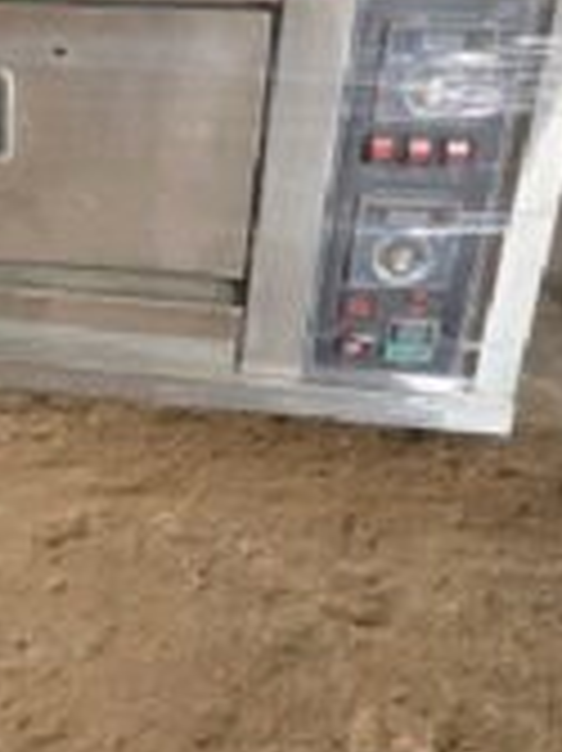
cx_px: -49
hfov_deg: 24.8
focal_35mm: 55
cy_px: 194
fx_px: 1192
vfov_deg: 34.3
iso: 500
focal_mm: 6.3
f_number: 1.7
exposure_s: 1/101
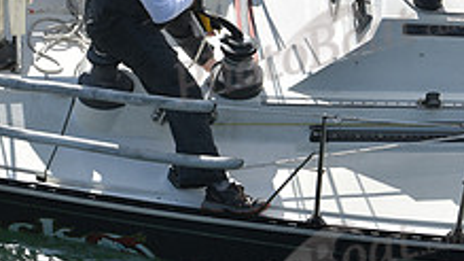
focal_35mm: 250
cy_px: -31
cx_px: 66
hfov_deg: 8.6
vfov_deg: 4.8
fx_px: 3075
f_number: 7.1
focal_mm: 90
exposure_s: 1/1250
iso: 250
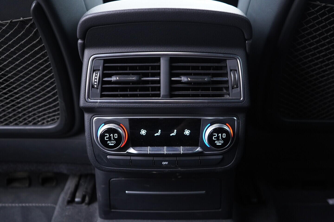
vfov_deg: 36.9
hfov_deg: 53.1
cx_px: 167
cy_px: 111
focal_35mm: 36
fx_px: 334
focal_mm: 24
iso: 800
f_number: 2.8
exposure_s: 1/40
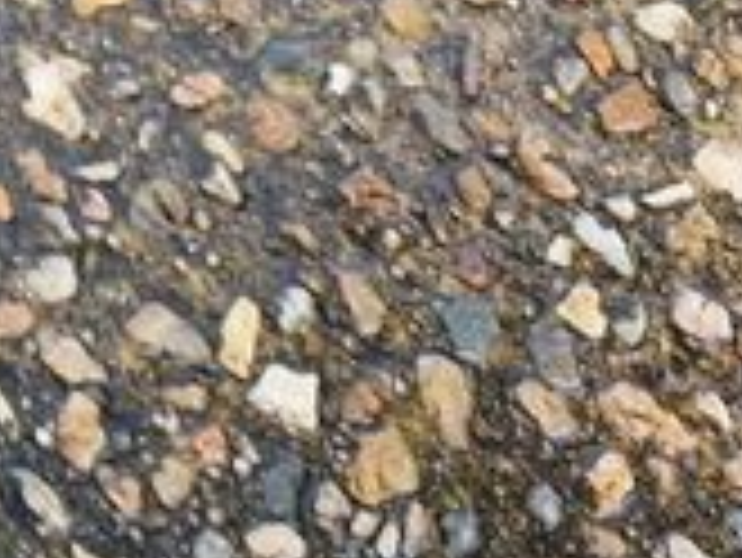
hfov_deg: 10.4
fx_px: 2982
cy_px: -828
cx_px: -1444
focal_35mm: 139
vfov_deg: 9.4
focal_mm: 5.54
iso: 40
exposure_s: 1/101
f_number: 1.8
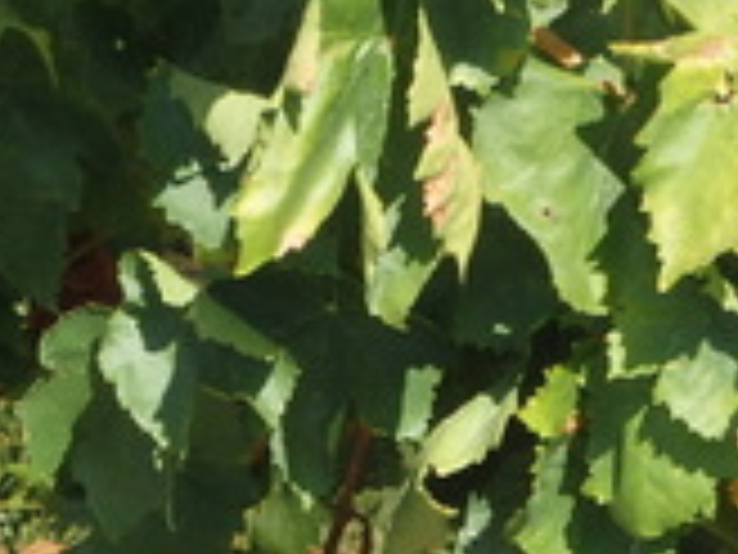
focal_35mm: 428
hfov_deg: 4.6
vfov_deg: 3.5
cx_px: 162
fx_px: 9125
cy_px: 770
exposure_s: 1/250
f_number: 5.9
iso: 160
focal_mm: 25
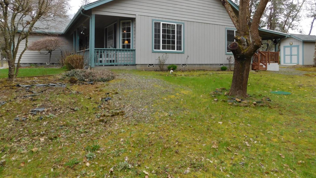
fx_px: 218
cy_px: 62
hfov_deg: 71.9
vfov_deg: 43.9
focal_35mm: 26
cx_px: 163
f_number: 3
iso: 125
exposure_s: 1/500
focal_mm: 4
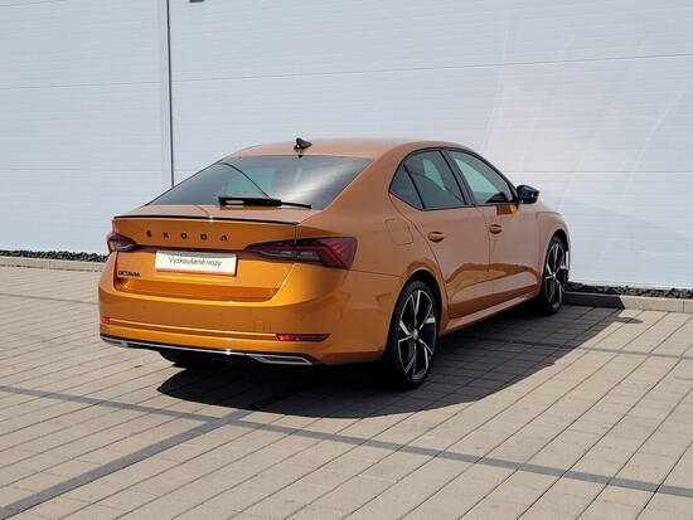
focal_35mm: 26
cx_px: 346
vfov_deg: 53.1
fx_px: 521
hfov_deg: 67.3
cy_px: 260
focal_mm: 5.4
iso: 40
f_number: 1.8
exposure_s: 1/3956
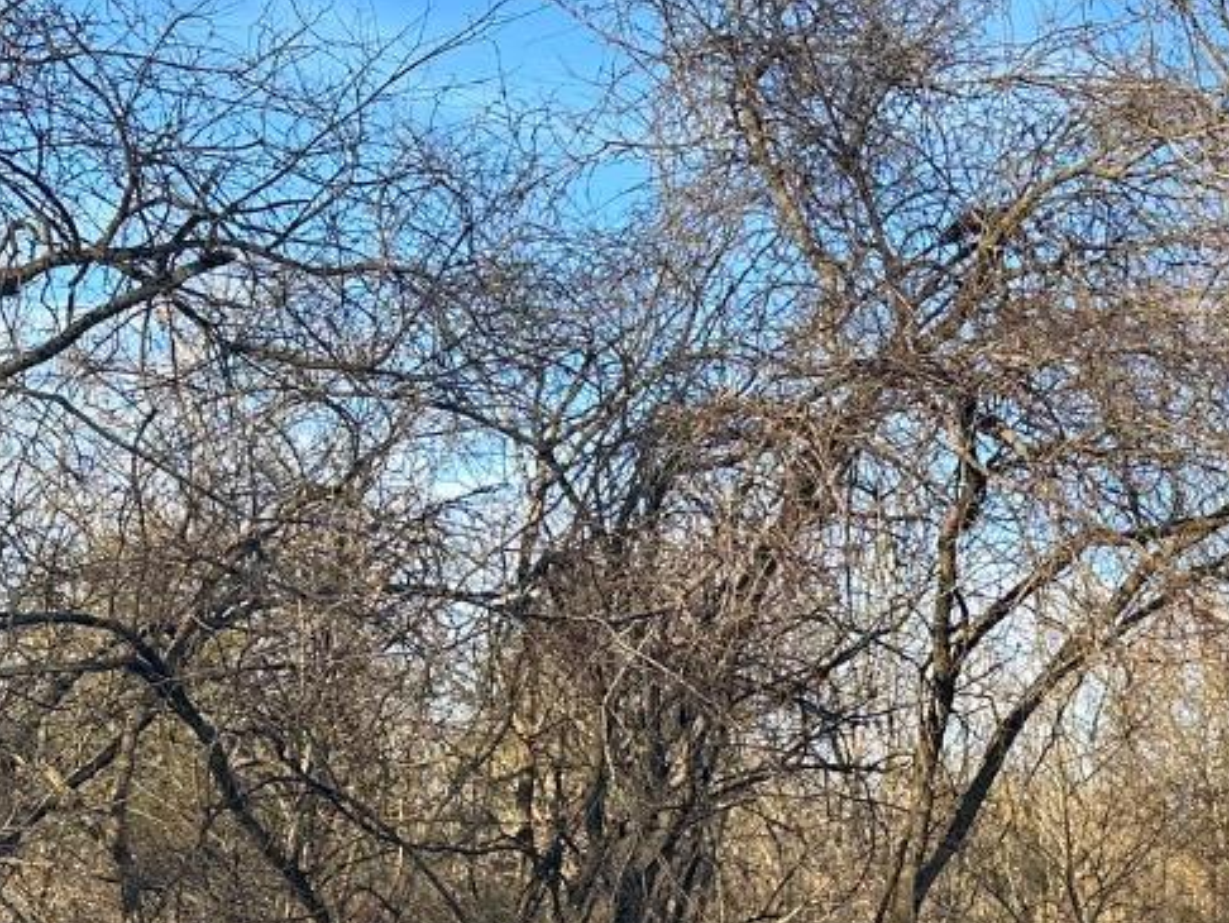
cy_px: 1003
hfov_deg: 24.0
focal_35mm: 74
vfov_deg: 19.1
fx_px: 2629
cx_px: 1467
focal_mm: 6.86
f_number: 1.78
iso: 80
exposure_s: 1/1412
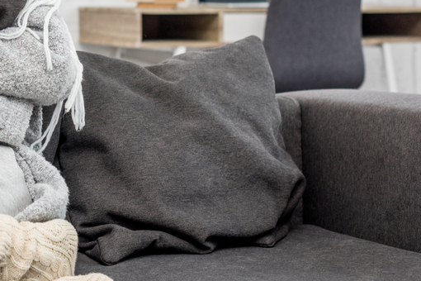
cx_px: -11
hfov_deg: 16.3
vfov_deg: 11.1
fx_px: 1438
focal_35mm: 123
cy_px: 12
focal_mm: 50
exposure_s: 1/160
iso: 400
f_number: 3.5
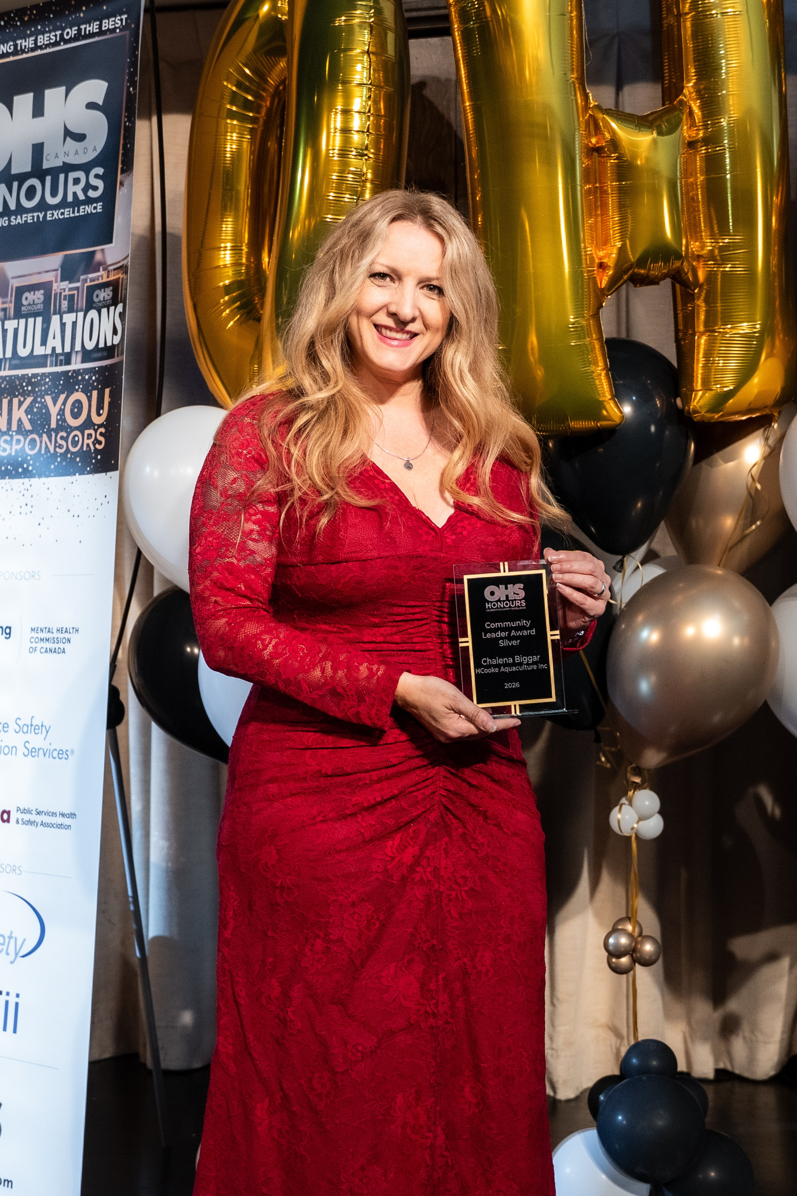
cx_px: 357
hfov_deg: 21.9
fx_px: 2060
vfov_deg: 32.3
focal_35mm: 62
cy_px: 682
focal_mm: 29.8
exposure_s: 1/200
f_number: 2.8
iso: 1600
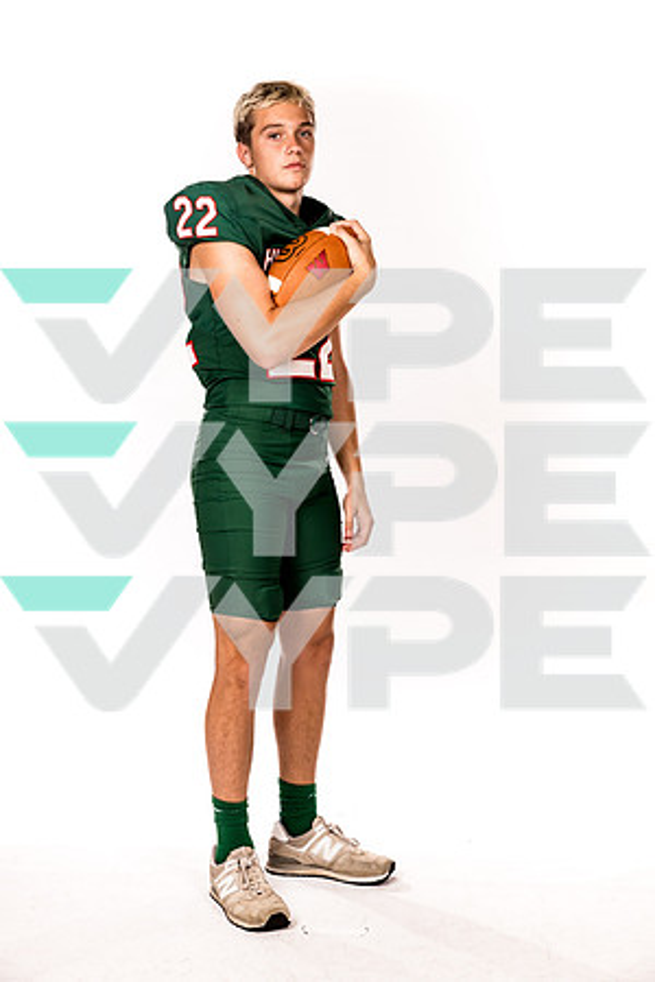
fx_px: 1501
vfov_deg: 36.2
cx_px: 328
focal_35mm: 55
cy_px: 491
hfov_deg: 24.6
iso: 800
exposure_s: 1/400
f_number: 8
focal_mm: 55
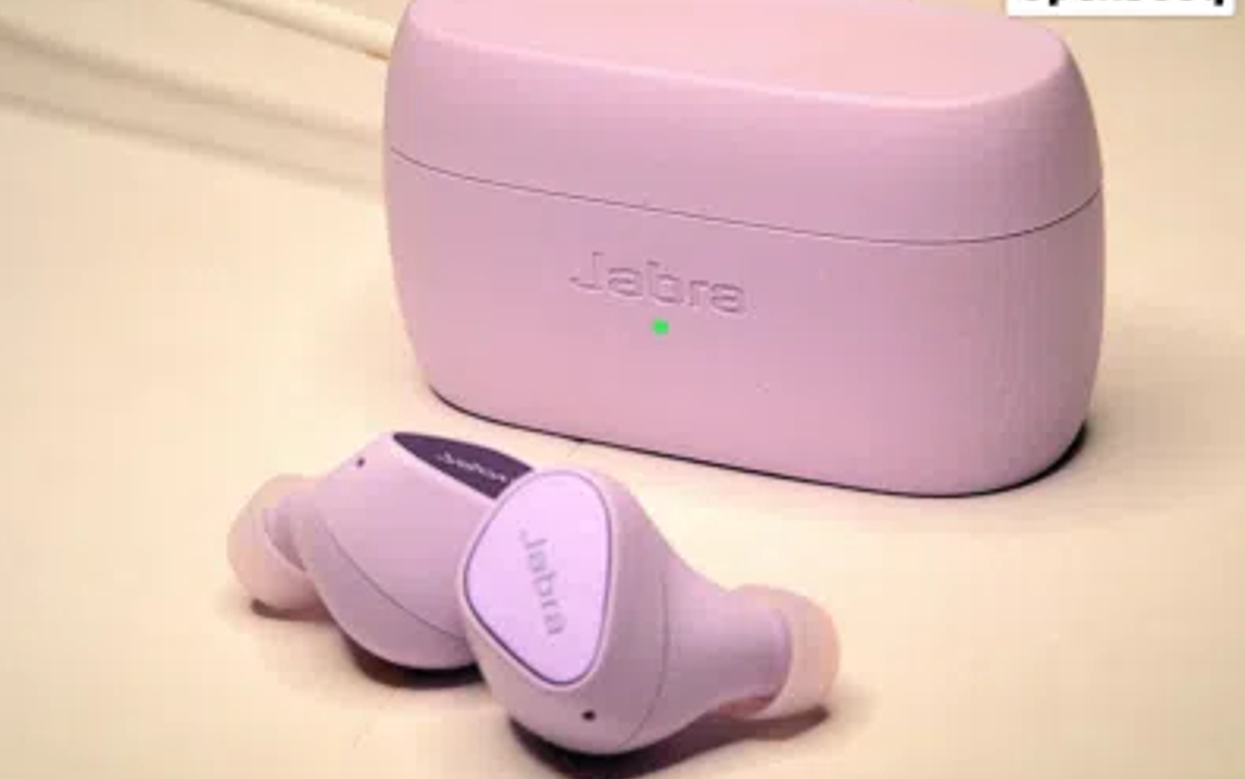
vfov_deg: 9.9
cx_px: 618
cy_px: 363
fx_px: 4479
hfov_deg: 15.8
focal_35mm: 132
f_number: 3
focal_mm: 14.2
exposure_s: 1/33
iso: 50
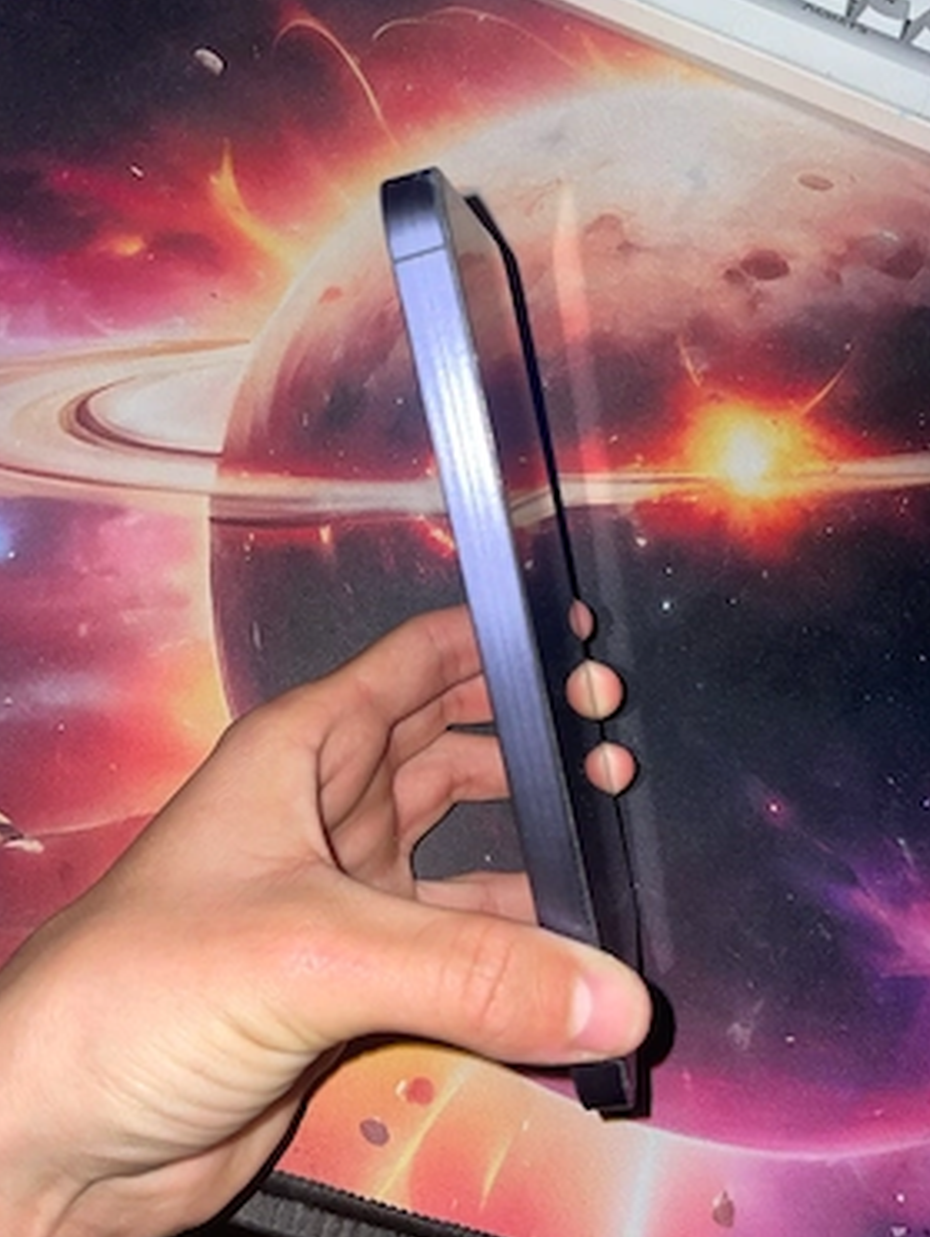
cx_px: 460
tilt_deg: -70.3
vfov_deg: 63.4
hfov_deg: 49.8
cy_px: 650
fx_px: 1001
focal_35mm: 28
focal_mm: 4.2
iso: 32
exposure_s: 1/54
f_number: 1.6
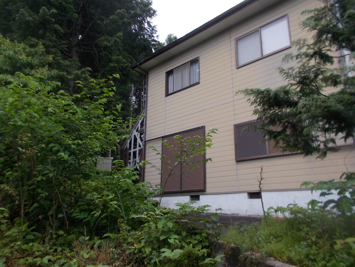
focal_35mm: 26
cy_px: 134
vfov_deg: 53.1
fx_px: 267
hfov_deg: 67.3
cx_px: 178
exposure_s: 1/100
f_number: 3.2
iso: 80
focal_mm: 4.6
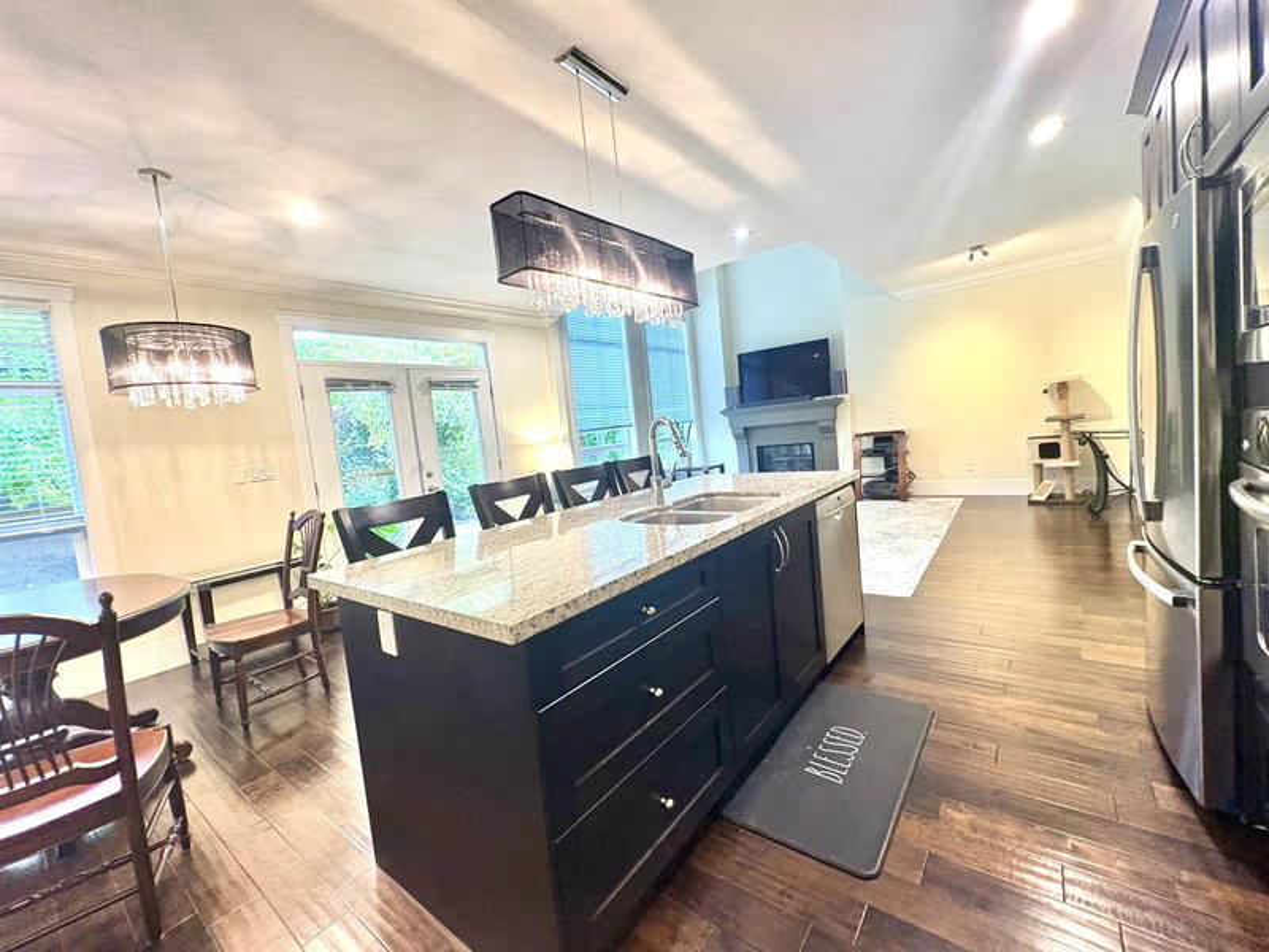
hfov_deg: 102.1
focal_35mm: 14
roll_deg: +5.3
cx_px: 634
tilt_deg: -5.0
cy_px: 476
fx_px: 513
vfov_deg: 85.7
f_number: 2.2
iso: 640
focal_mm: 2.22
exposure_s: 1/40
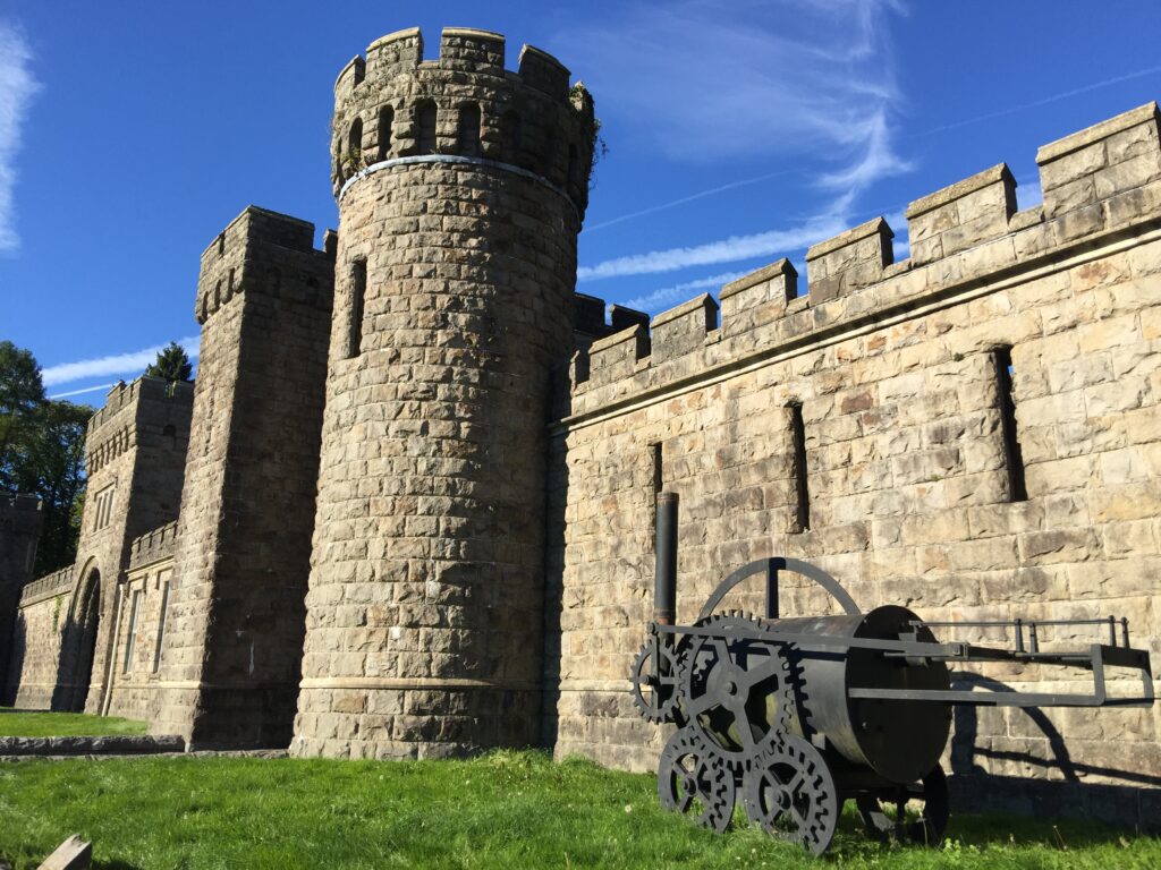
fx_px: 973
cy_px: 435
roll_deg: -3.4
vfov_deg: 48.2
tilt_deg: +15.8
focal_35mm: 29
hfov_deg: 61.7
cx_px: 580
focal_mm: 4.15
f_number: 2.2
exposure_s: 1/1319
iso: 32
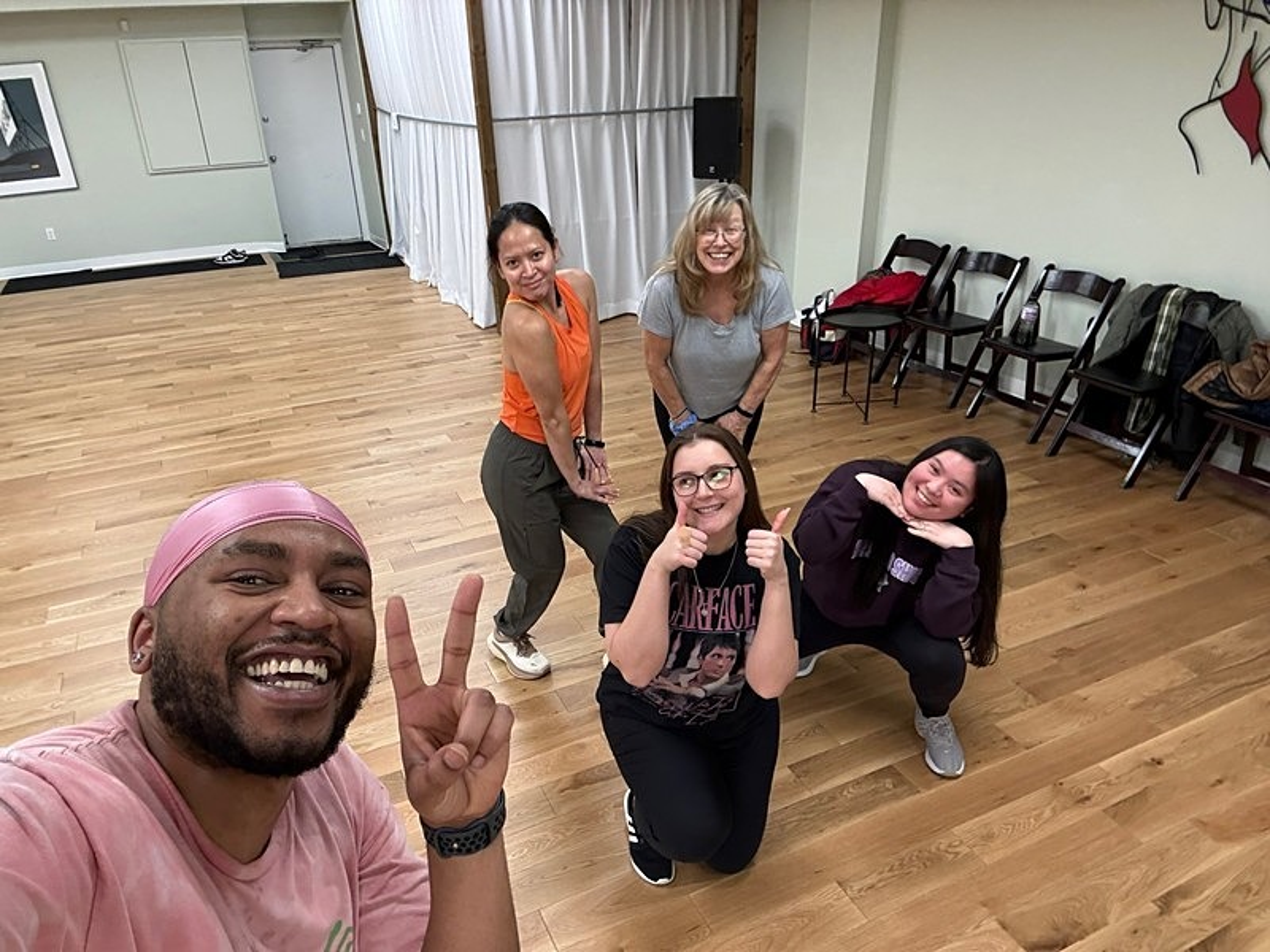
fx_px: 844
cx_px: 635
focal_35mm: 23
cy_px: 476
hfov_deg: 73.9
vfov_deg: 58.9
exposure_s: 1/60
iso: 100
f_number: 1.9
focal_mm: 2.69
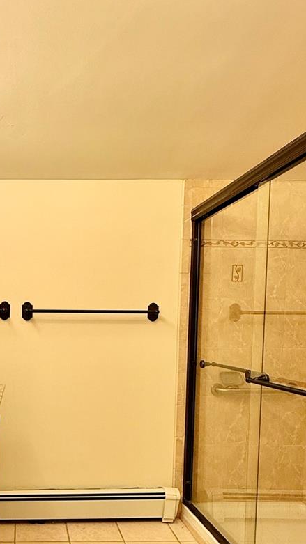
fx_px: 433
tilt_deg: -2.9
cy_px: 352
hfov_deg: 36.4
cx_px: 28
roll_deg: -0.2
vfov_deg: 63.1
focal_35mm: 30
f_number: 2.2
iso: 100
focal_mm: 2.22
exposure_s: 1/120
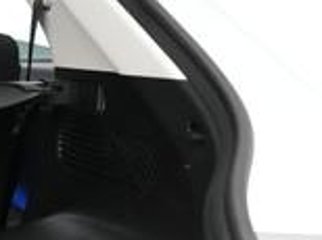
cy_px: 225
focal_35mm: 104
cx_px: -343
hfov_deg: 15.0
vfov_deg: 14.0
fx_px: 966
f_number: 2.8
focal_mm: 26
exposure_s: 1/160
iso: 6400
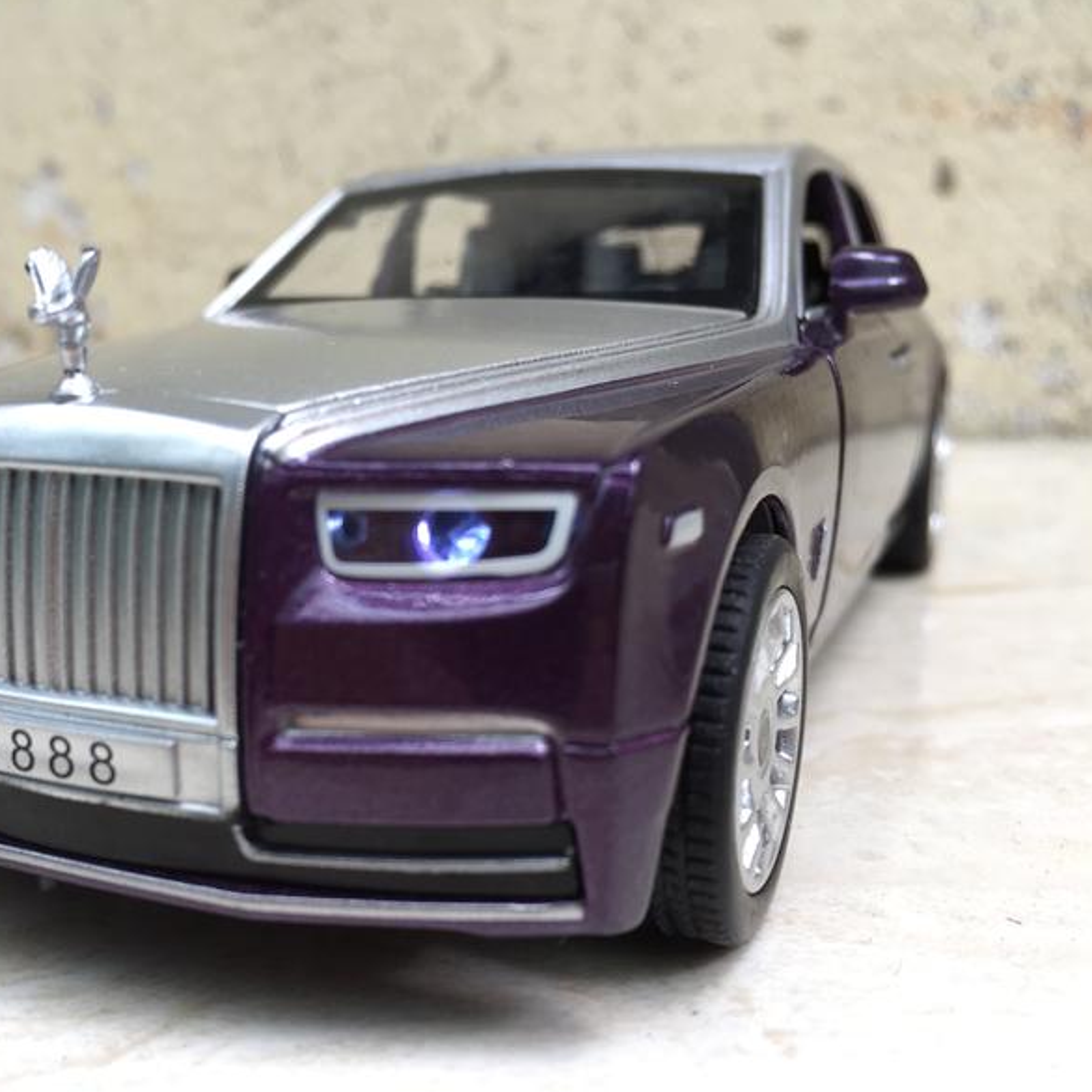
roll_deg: -1.2
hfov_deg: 46.5
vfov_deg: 47.2
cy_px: 548
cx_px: 365
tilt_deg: -12.6
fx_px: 1249
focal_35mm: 35
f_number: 2.2
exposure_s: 1/100
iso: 32
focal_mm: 4.15
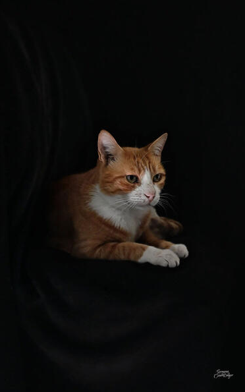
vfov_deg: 51.5
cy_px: 197
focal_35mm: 38
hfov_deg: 33.6
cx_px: 126
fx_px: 406
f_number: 5.6
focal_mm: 37
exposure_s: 1/100
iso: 10000
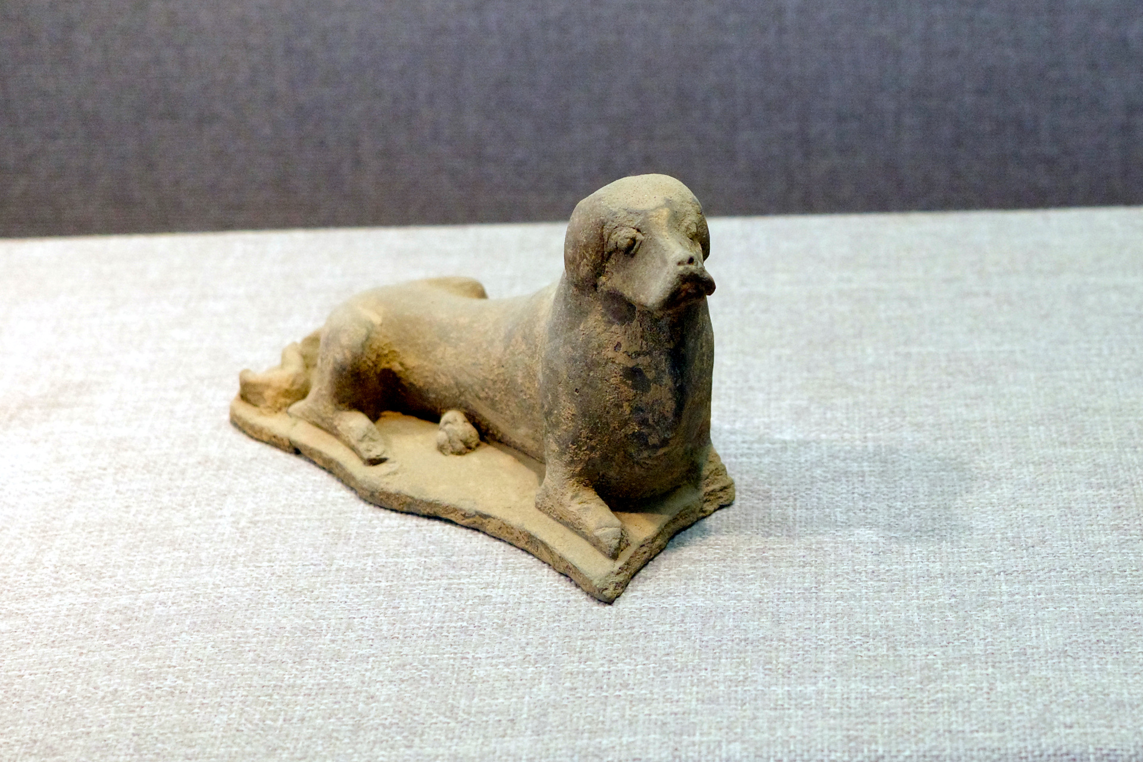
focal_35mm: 40
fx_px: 1270
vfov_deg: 33.4
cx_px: 572
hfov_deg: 48.5
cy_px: 381
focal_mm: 26
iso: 2000
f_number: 2.8
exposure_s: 1/40
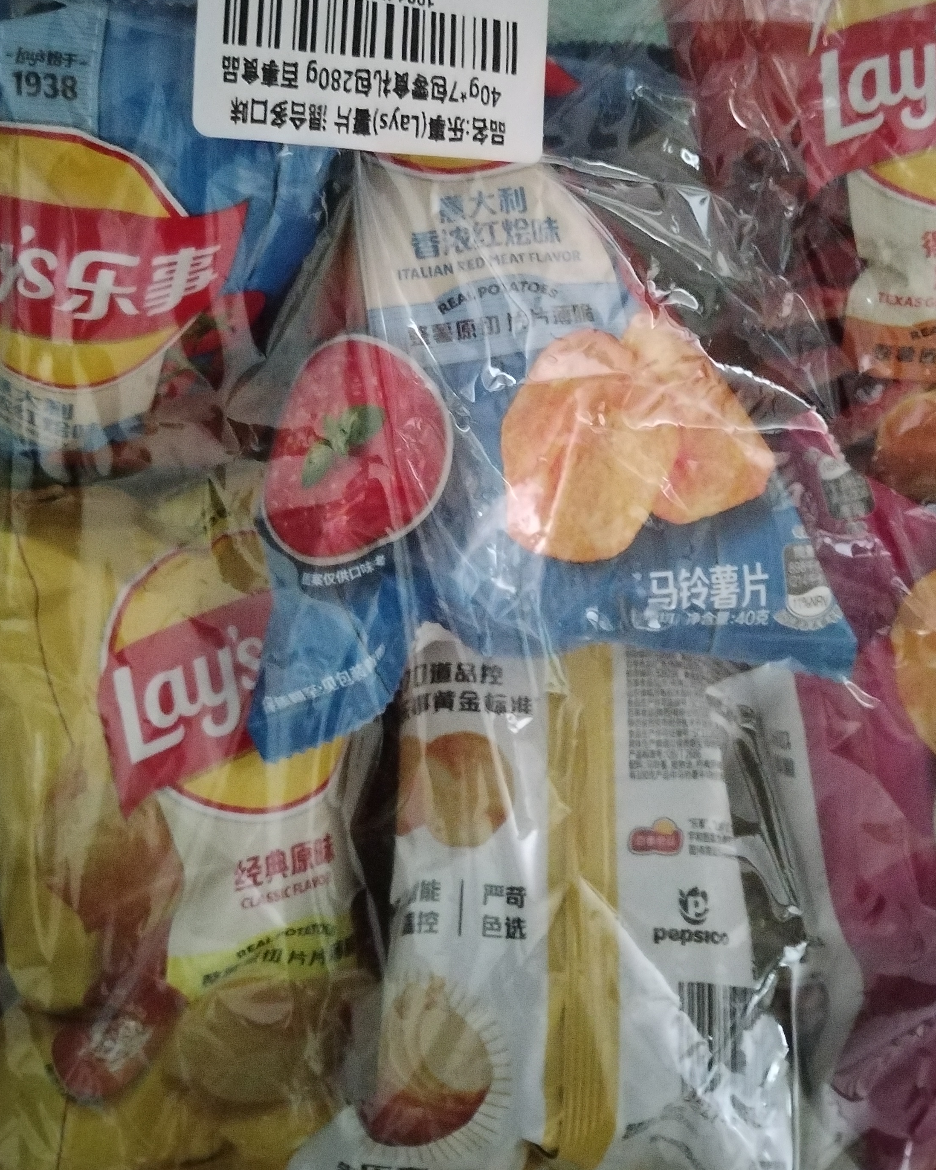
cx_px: 501
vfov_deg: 48.6
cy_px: 441
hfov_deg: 40.1
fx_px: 1281
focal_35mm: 37
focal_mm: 4.75
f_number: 1.8
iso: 7040
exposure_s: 1/11.1
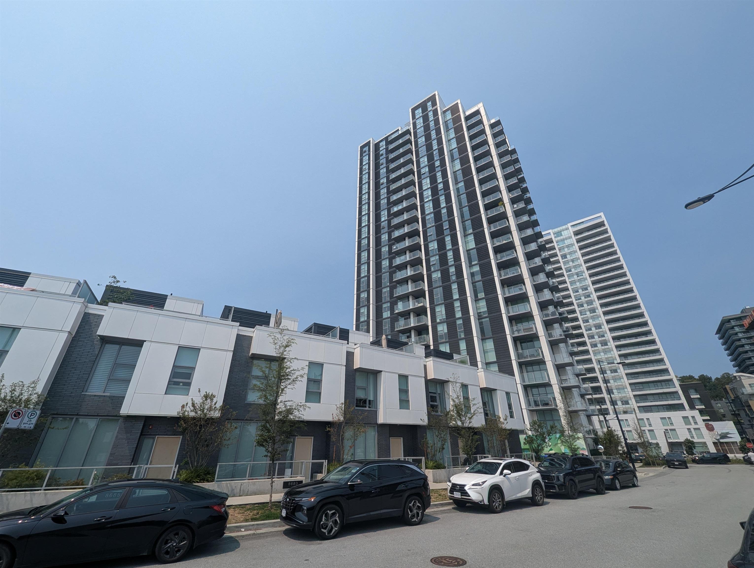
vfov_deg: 90.1
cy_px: 284
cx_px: 377
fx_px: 284
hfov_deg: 106.1
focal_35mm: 13
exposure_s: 1/2212
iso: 47
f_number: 2.2
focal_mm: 1.95
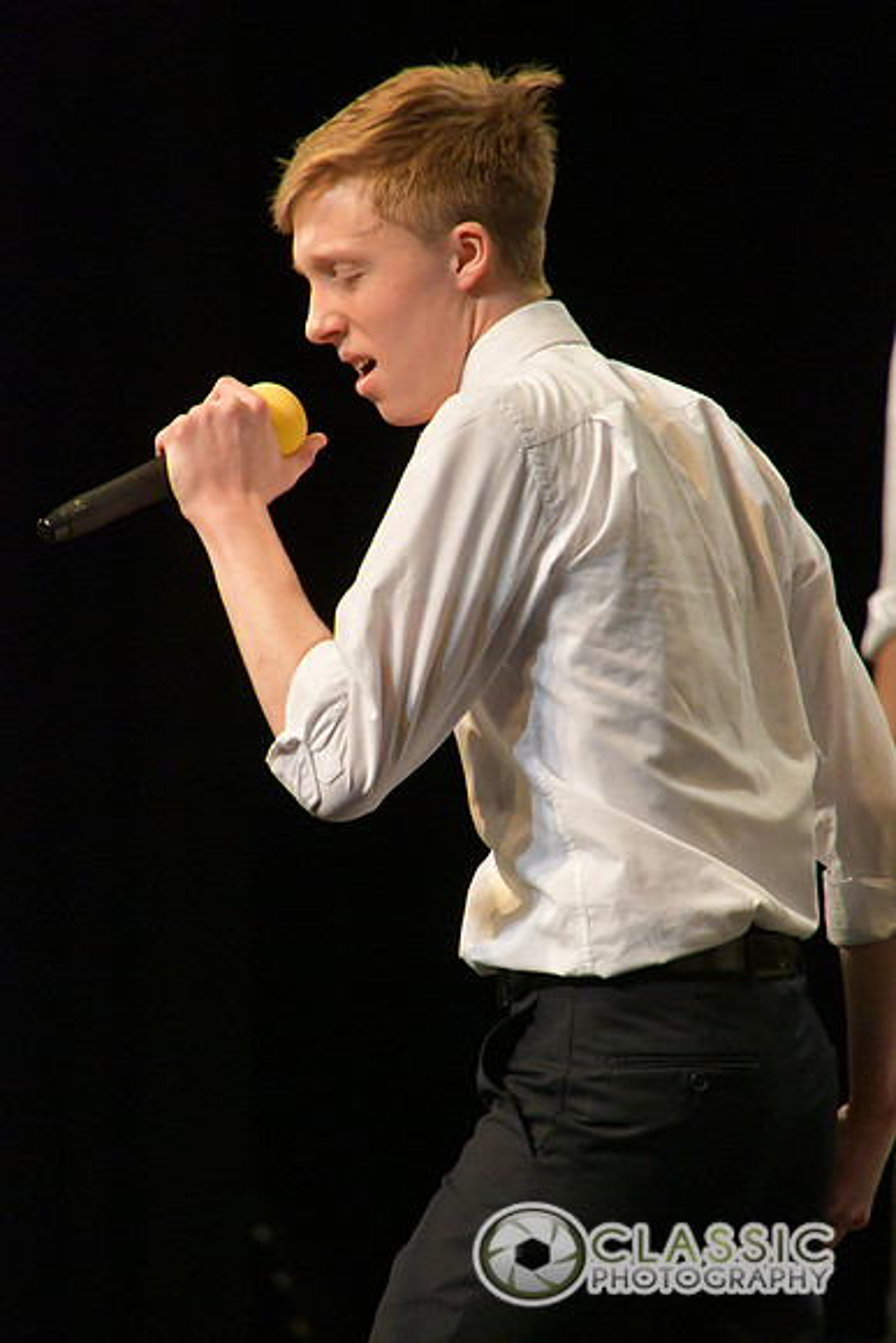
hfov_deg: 3.1
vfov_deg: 4.6
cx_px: 448
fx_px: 16789
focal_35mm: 450
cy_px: 672
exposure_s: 1/500
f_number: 9
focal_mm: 300
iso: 12800
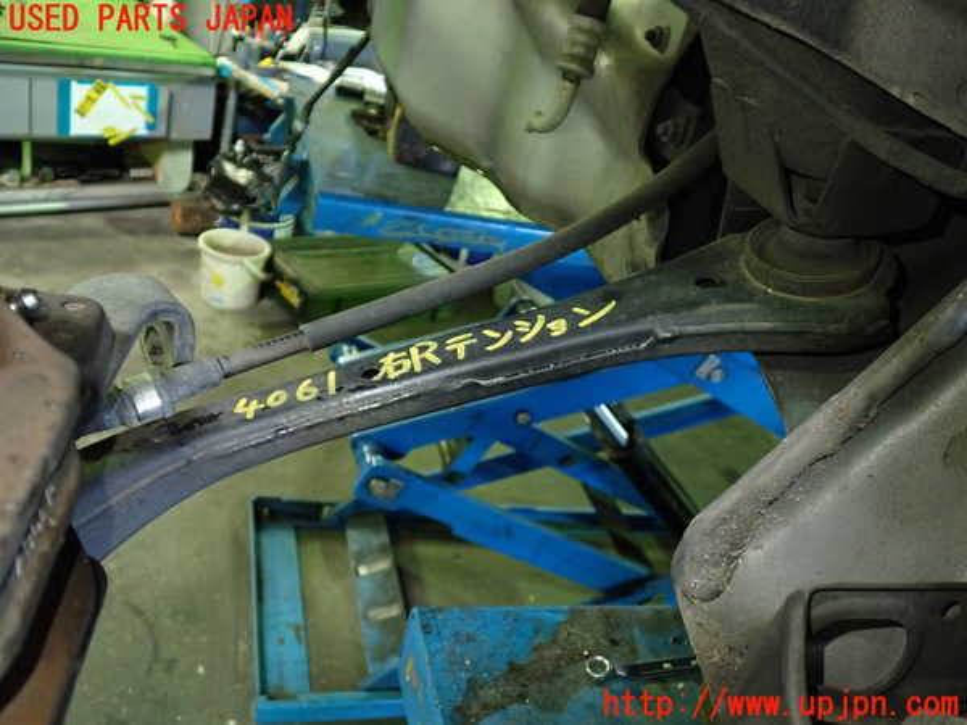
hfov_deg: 60.0
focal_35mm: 30
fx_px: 838
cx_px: 484
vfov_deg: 46.8
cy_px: 362
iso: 400
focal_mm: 5.4
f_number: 2.3
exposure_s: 1/30
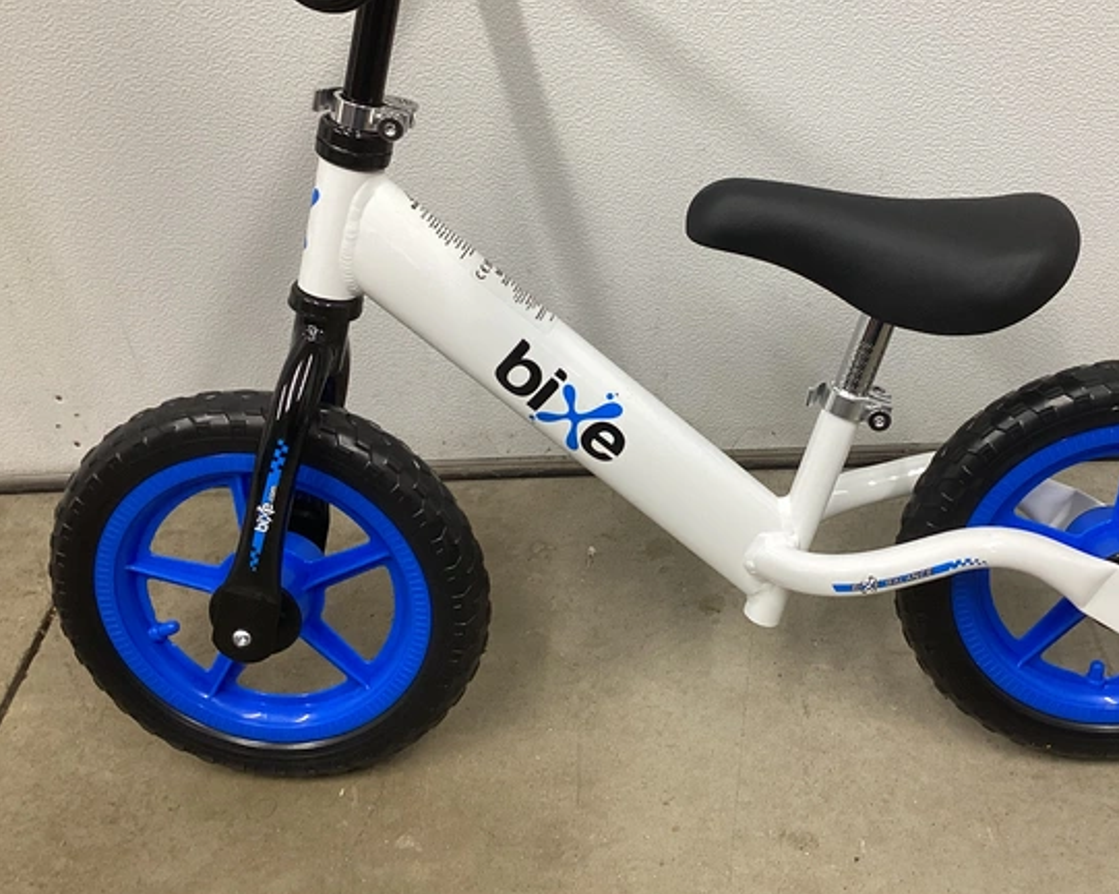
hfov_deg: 43.5
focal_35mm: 42
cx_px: 691
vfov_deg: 35.6
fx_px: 1390
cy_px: 382
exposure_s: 1/60
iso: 125
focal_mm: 3.3
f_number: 2.4
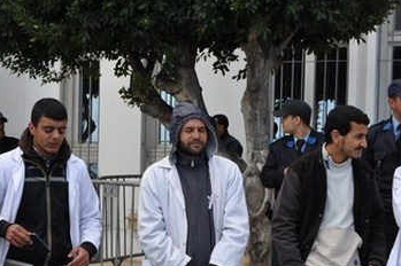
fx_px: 1146
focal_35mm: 103
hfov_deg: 19.7
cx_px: 115
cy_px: 256
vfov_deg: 13.1
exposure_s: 1/250
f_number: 8
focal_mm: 35
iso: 200
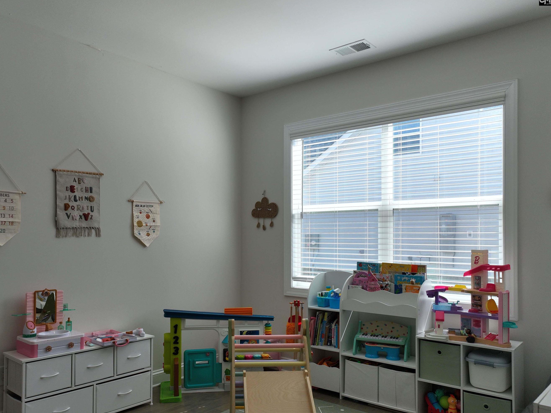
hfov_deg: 63.2
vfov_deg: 49.6
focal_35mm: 28
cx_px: 238
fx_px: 445
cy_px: 236
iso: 180
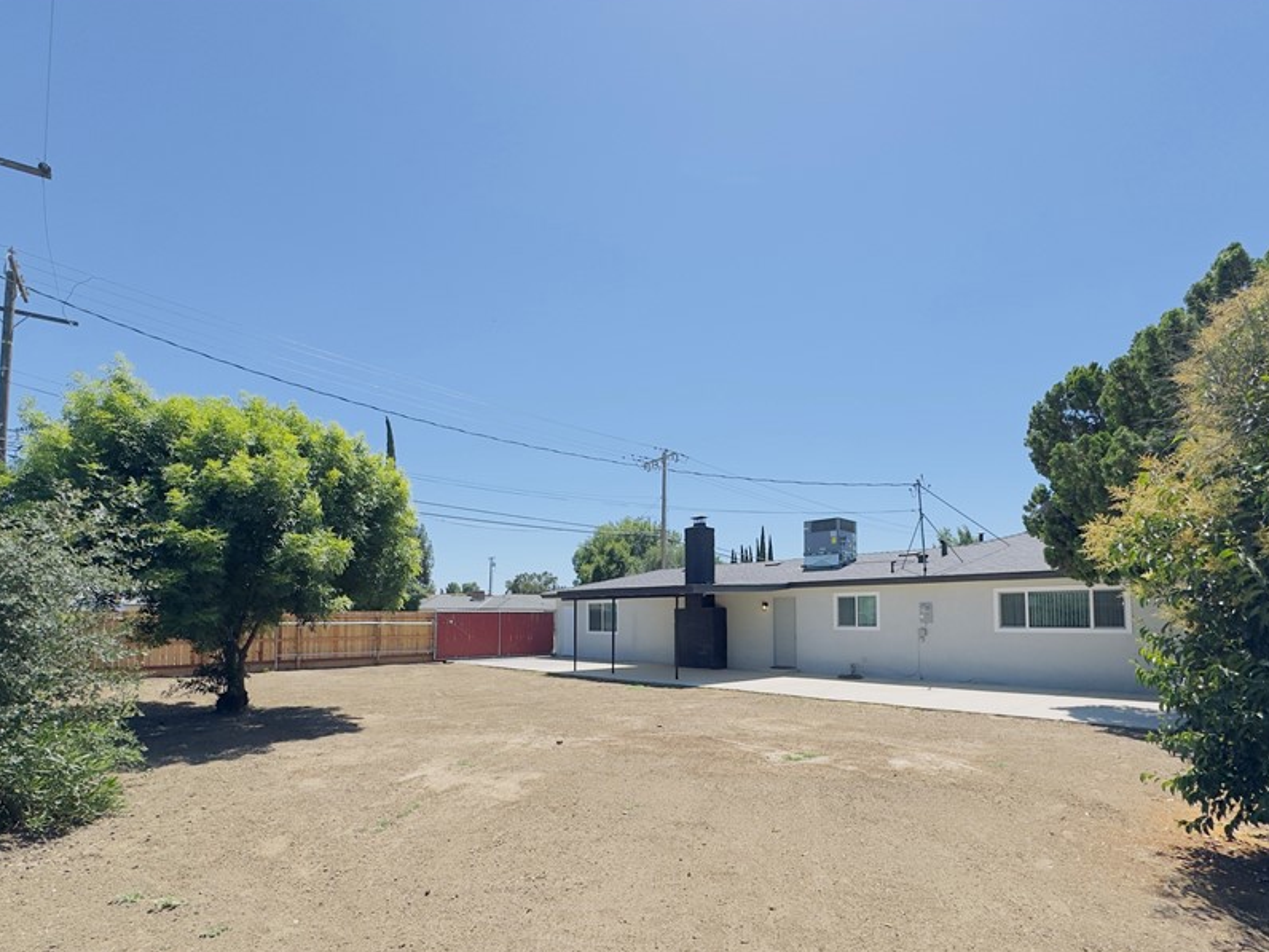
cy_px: 588
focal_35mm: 18
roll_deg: -0.2
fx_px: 660
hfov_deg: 87.7
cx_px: 650
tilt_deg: +2.4
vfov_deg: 70.6
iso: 50
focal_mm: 2.22
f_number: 2.2
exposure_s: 1/1880
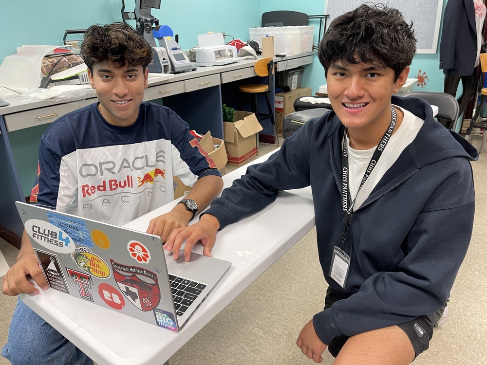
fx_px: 352
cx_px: 244
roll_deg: +2.2
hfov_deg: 69.4
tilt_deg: -24.0
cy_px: 182
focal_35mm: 25
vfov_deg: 54.9
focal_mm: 5.1
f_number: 1.6
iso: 160
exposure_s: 1/60
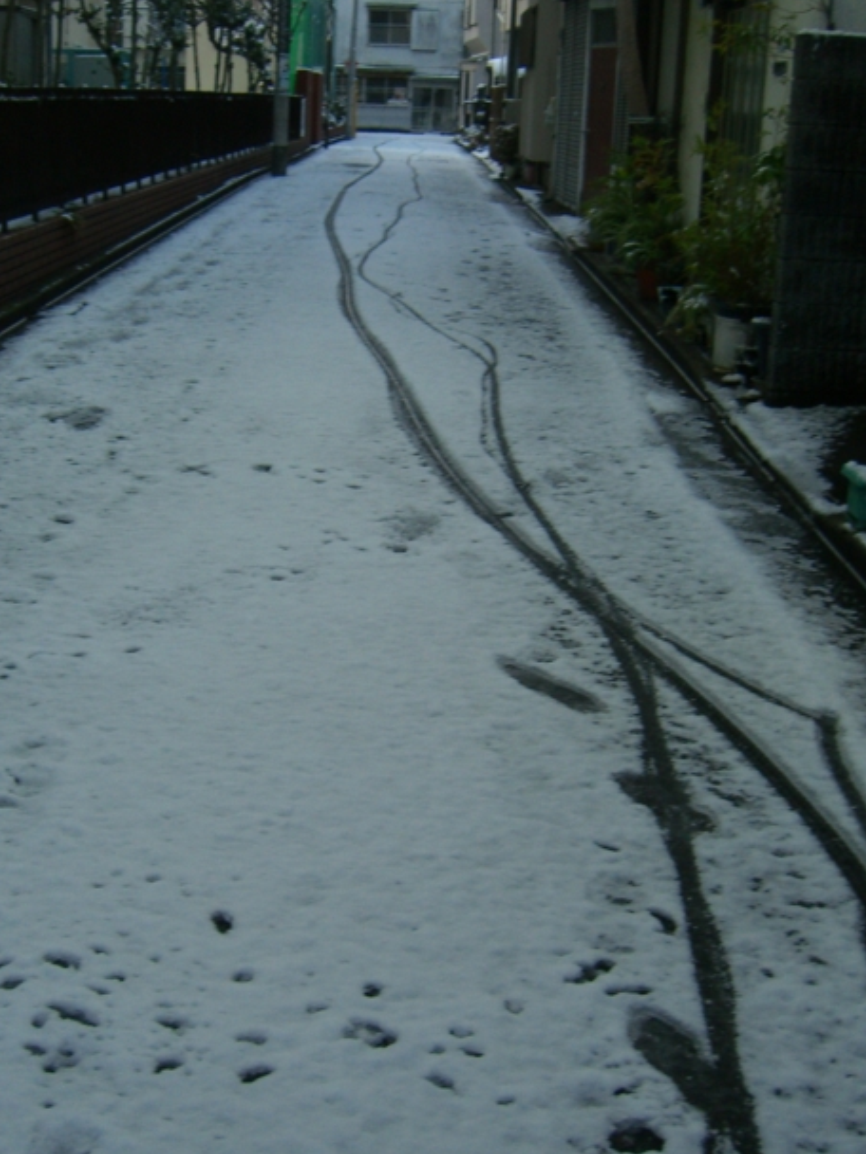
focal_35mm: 50
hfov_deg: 29.0
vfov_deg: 38.2
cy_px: 588
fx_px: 1668
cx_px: 344
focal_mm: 7.9
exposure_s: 1/20
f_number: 2.8
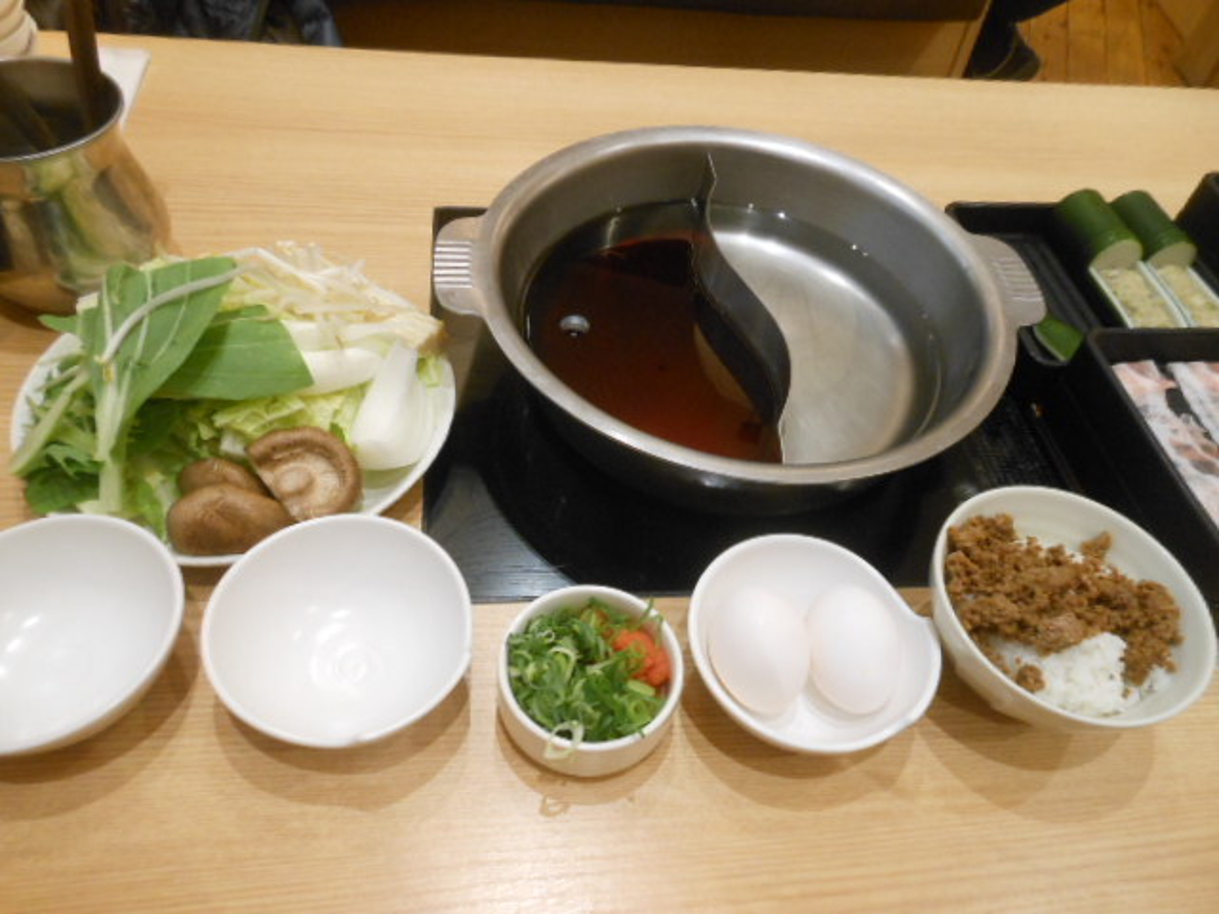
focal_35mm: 25
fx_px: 880
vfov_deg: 54.9
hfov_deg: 69.4
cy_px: 457
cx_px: 610
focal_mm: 4.5
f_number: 3.2
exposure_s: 1/30
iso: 400
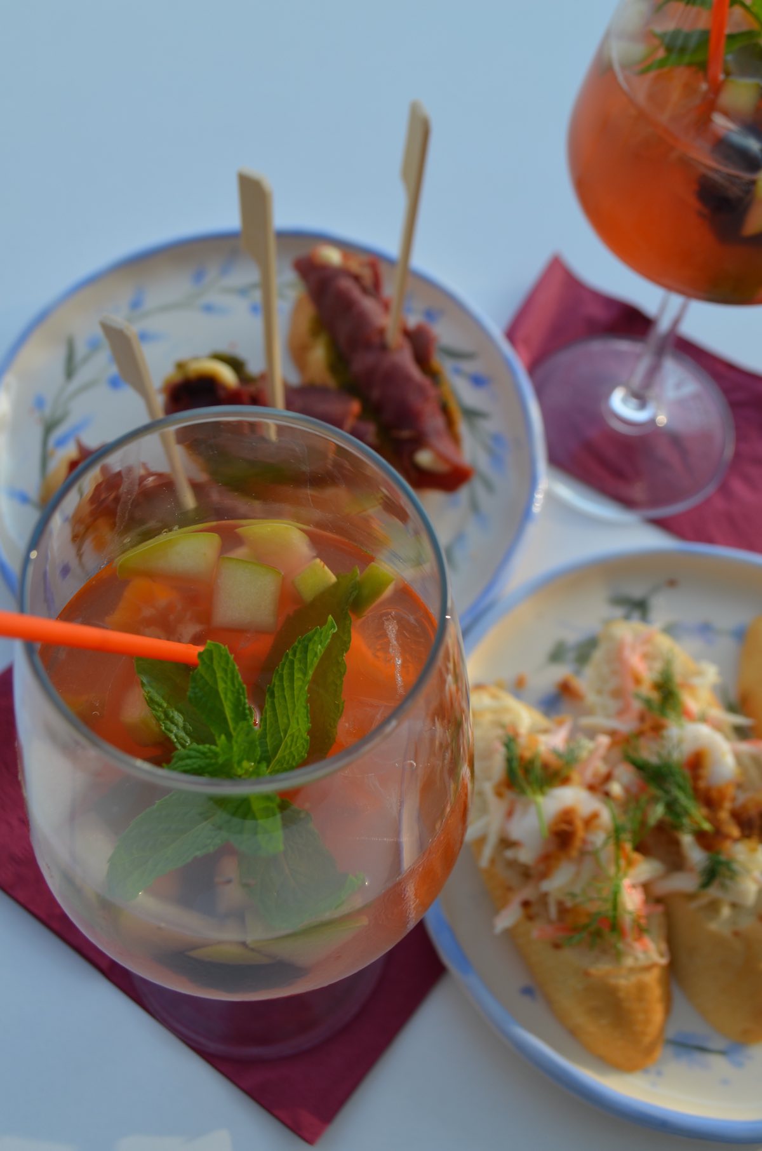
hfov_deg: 30.7
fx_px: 1387
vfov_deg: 45.0
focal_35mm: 44
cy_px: 576
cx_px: 381
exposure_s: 1/100
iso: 100
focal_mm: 29
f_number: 6.3
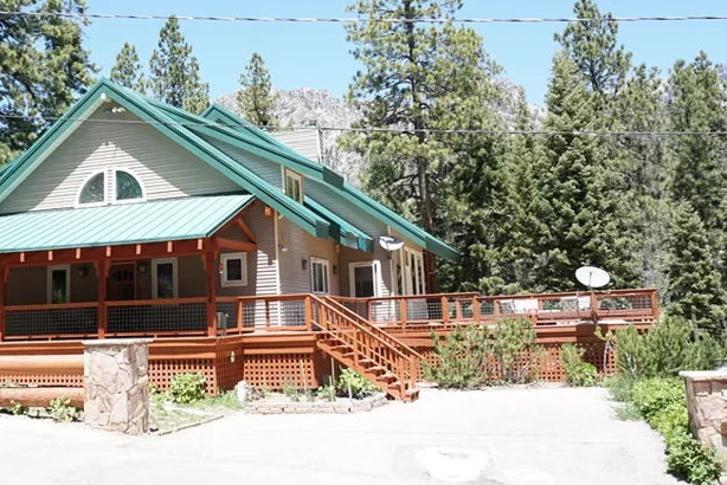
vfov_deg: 33.3
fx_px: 808
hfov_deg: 47.9
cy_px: 182
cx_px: 260
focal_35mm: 40
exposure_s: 1/160
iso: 100
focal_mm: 16
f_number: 5.6
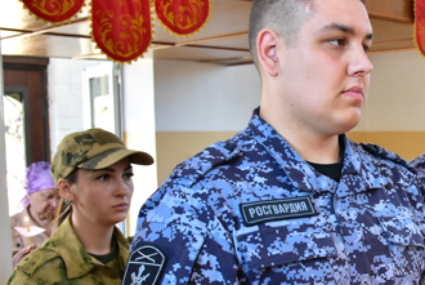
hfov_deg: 27.6
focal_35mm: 68
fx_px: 804
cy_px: 232
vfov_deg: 19.8
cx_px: 440
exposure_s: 1/125
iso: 1600
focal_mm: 20
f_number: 3.5
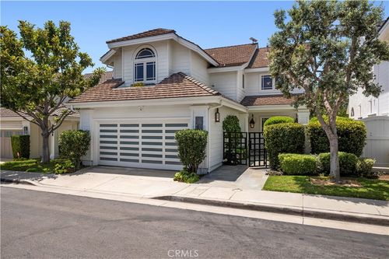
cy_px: 130
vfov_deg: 55.1
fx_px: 248
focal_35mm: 23
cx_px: 194
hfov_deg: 76.1
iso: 125
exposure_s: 1/200
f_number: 9
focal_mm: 23
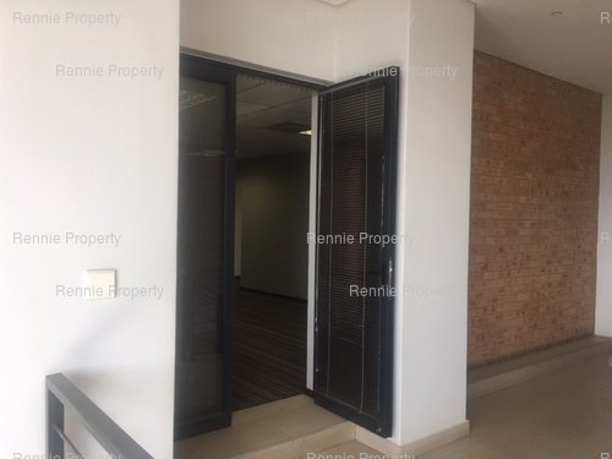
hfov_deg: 61.7
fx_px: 513
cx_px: 306
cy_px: 230
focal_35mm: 29
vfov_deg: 48.2
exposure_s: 1/100
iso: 32
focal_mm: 4.15
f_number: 2.2
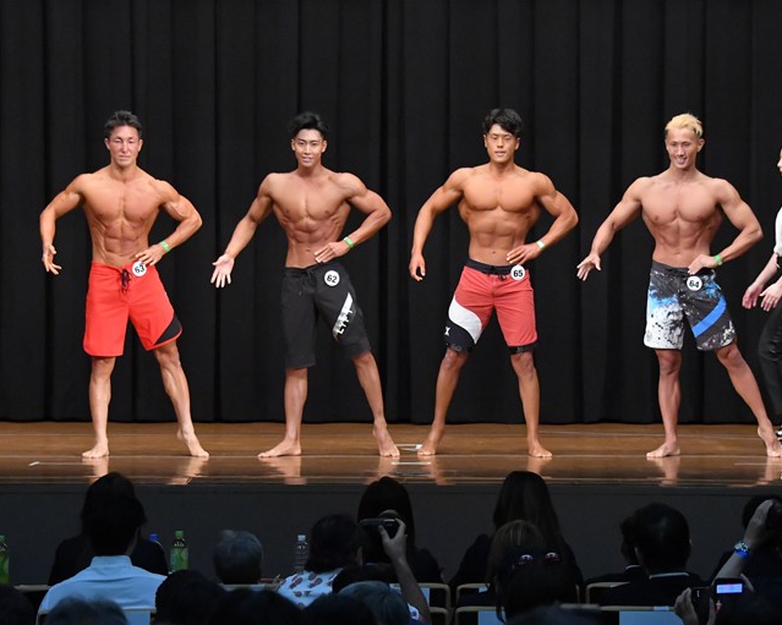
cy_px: 313
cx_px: 431
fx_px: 3633
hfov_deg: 12.3
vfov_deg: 9.8
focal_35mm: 157
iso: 8000
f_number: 5.6
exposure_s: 1/400
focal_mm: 92
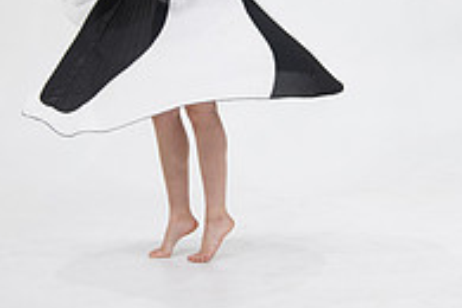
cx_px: 213
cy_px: -86
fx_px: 1989
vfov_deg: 8.7
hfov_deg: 13.2
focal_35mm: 155
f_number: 4
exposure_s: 1/500
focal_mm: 52
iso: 400
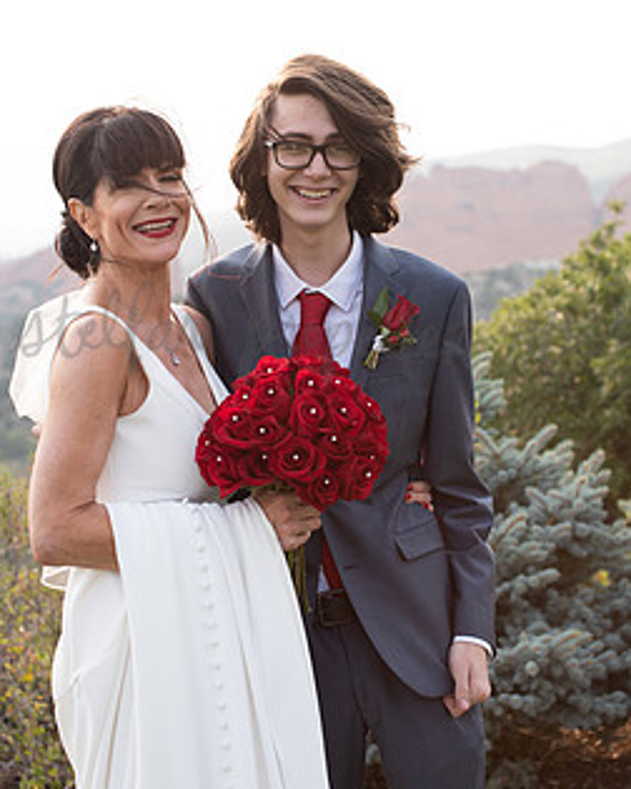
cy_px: 328
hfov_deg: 22.8
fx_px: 1564
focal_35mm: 67
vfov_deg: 28.3
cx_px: 358
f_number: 4
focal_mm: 50
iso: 160
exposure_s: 1/400
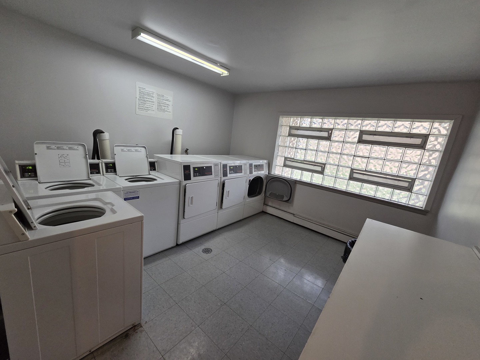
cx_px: 240
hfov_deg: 106.2
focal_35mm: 13
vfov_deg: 89.9
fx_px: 180
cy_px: 180
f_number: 2.2
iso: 320
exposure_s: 1/60
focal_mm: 2.2
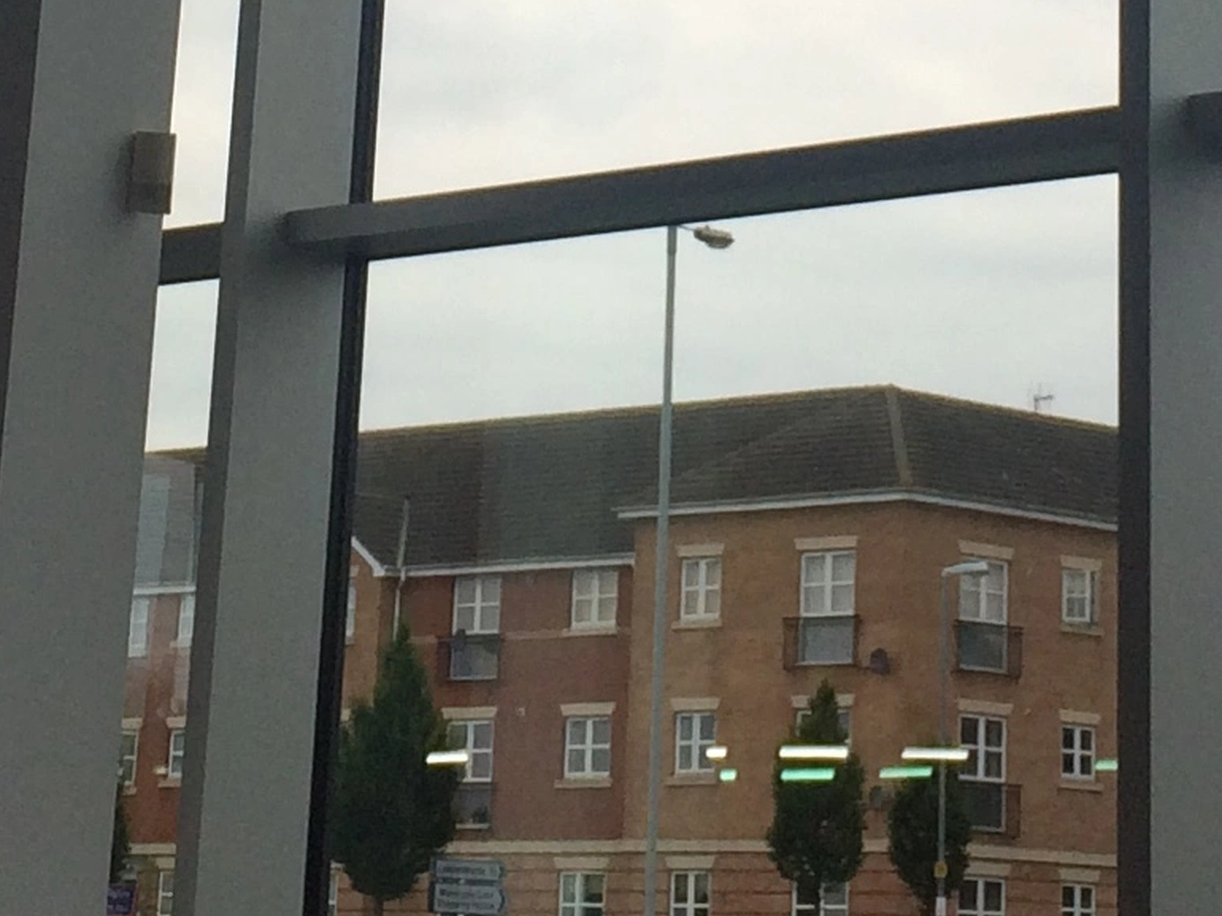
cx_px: 754
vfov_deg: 11.4
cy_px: -600
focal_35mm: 123
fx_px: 4341
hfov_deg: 16.0
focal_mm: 4.15
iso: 32
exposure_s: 1/471
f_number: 2.2
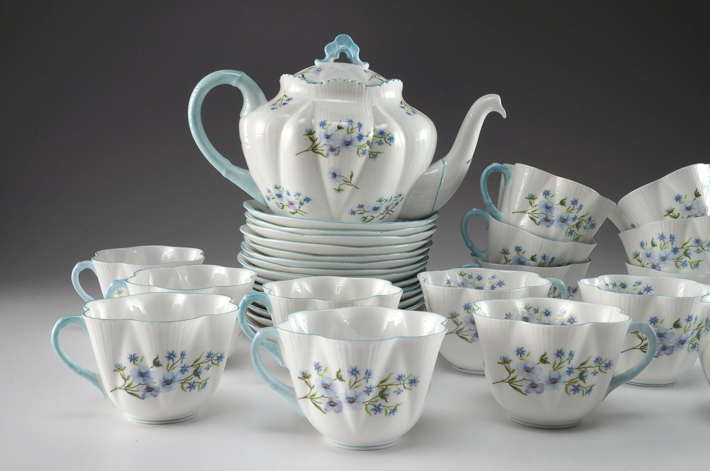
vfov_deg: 30.7
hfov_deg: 45.0
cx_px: 355
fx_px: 856
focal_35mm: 44
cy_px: 236
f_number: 16
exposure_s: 1/80
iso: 100
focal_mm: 29
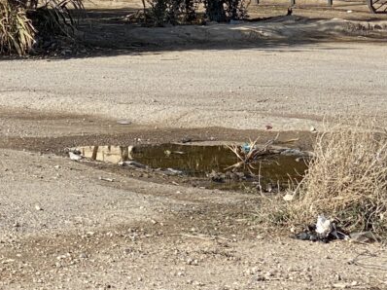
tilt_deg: +4.5
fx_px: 2190
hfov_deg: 10.0
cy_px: -238
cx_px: -41
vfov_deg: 7.3
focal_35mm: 196
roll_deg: -2.0
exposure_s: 1/1170
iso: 20
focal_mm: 6
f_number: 2
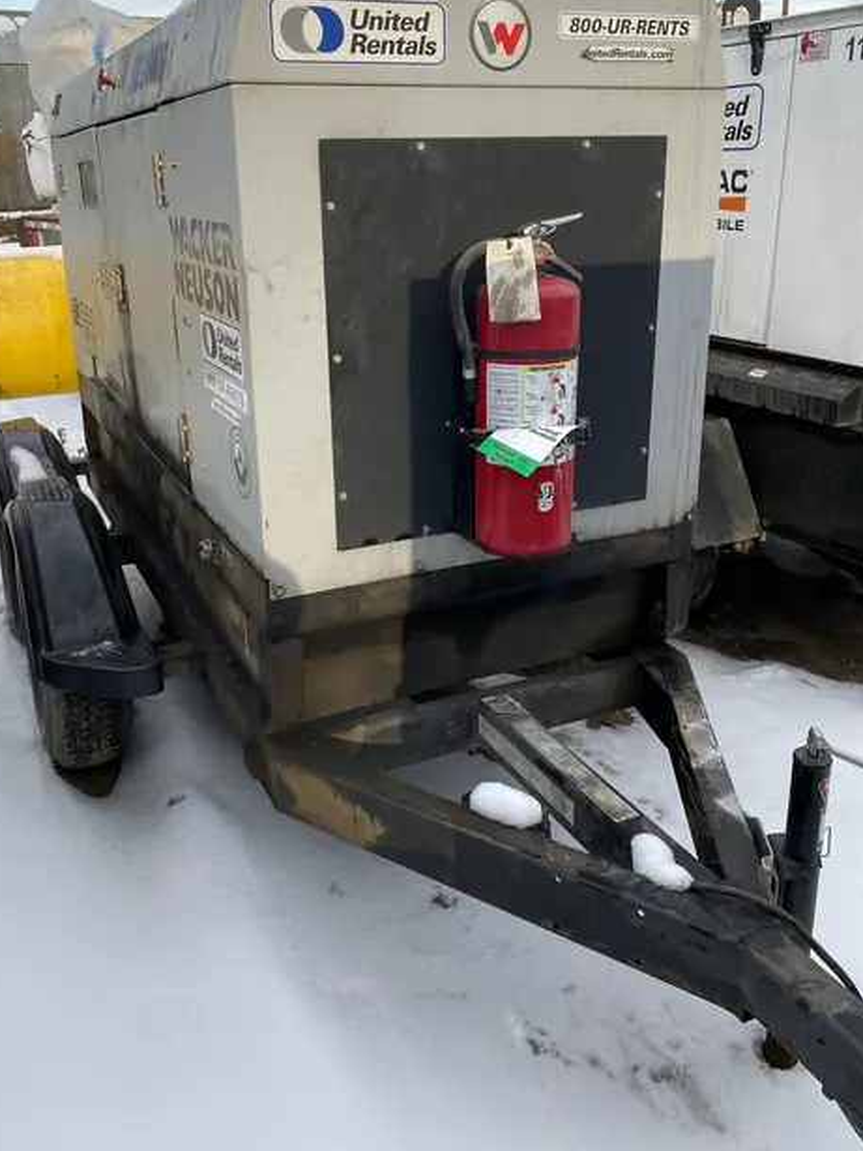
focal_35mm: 31
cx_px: 397
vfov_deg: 58.3
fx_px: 1031
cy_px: 521
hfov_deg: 45.4
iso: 32
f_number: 1.8
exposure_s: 1/411
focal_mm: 4.25
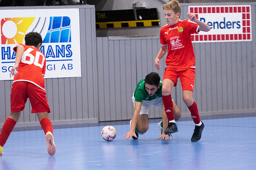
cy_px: 85
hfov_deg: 7.8
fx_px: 1867
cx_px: 128
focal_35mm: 262
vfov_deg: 5.2
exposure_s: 1/400
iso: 5600
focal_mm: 175
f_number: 3.2
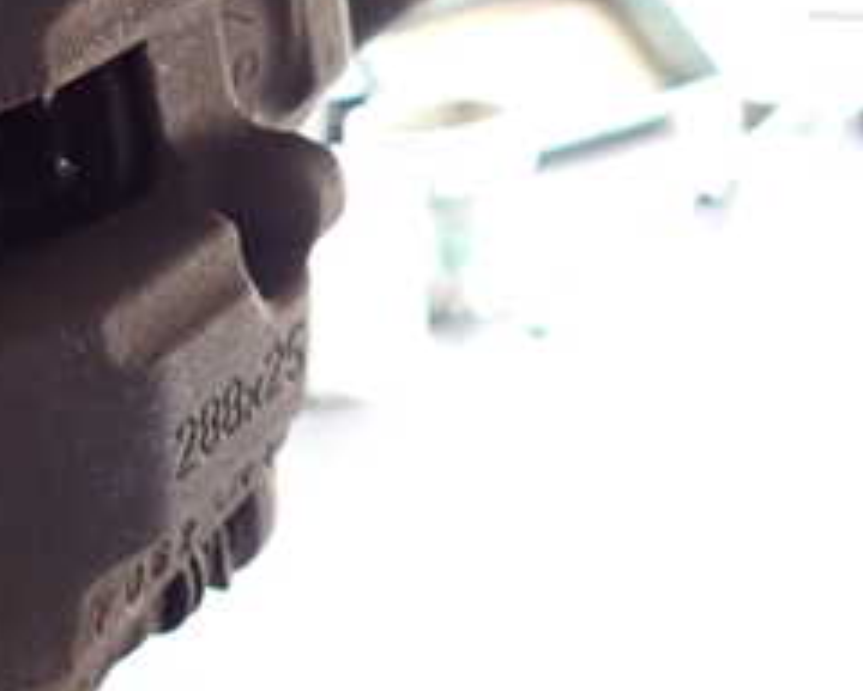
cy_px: 212
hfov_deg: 28.1
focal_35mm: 61
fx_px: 1558
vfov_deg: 24.8
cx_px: -97
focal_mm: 4.5
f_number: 2
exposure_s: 1/30
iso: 250
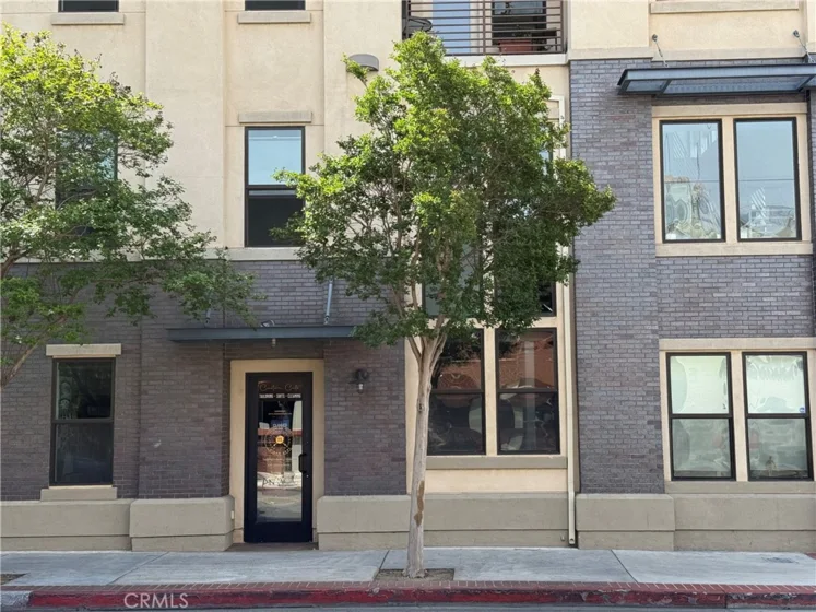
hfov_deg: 39.7
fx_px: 1131
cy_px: 306
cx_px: 408
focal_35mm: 48
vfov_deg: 30.3
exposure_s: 1/1403
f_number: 1.78
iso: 100
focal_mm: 6.76
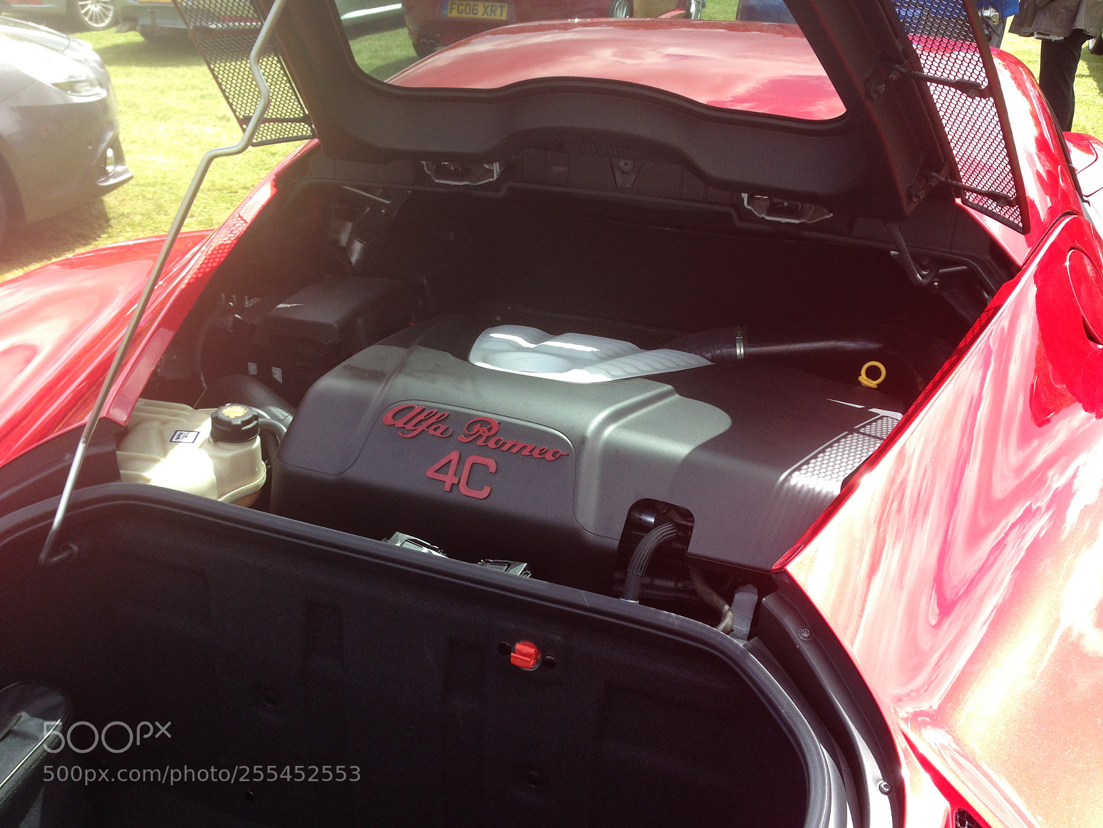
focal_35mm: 33
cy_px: 414
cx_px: 552
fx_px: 1052
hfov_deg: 55.4
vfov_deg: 42.9
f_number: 2.4
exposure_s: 1/390
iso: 50
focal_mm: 4.12
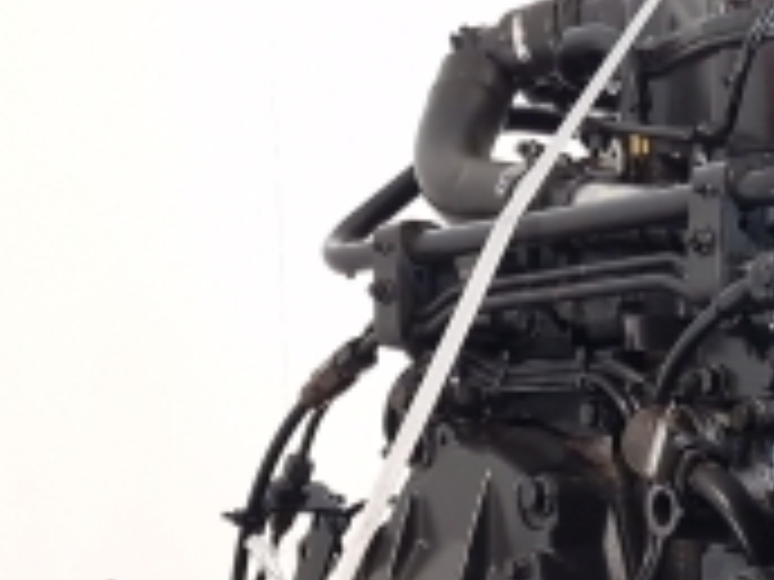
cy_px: 962
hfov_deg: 16.6
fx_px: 2392
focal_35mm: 107
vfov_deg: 12.8
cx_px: 1192
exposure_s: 1/50
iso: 100
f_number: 1.8
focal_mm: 6.4
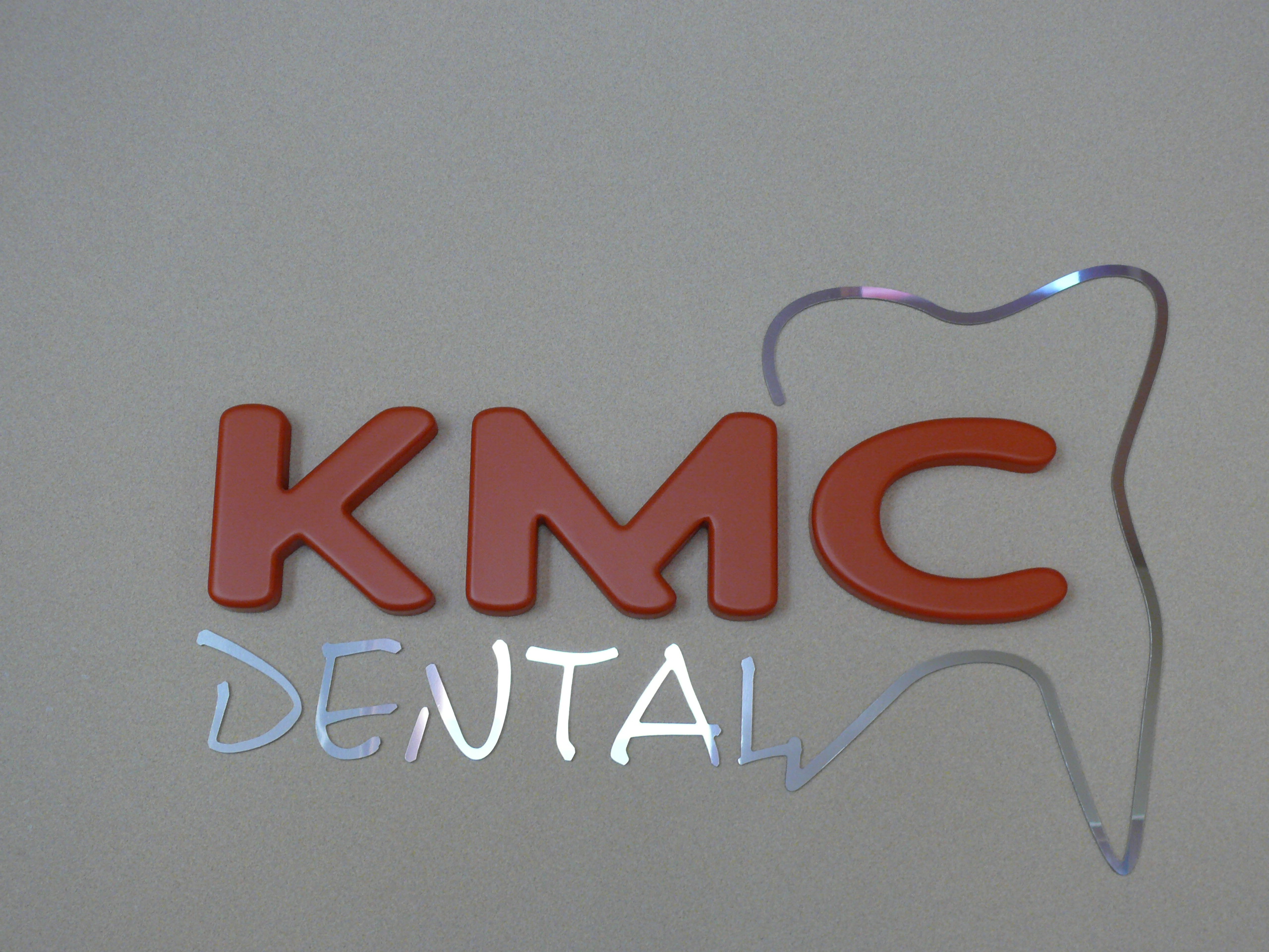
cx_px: 634
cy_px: 476
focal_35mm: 48
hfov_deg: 39.7
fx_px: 1760
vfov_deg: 30.3
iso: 200
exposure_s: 1/25
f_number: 3.2
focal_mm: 9.3
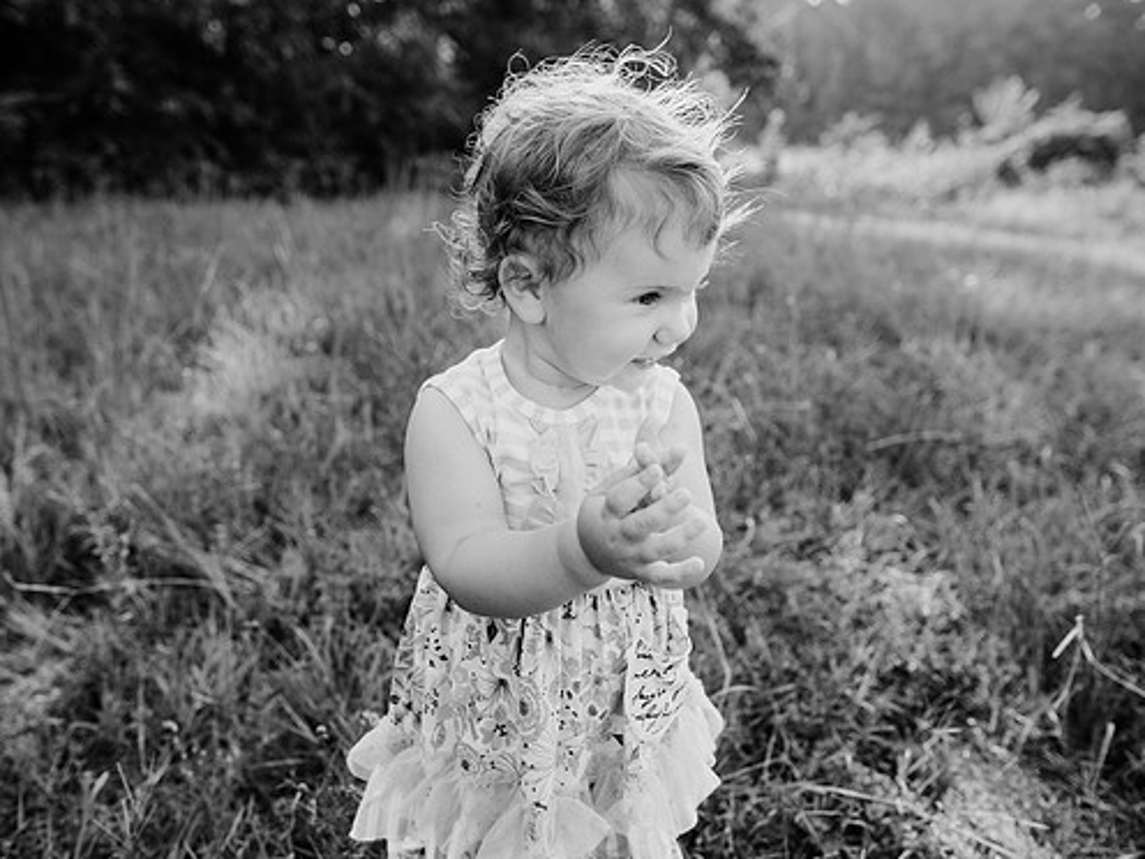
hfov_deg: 65.3
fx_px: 893
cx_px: 570
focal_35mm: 27
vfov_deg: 51.3
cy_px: 417
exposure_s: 1/640
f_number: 3.5
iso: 200
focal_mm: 24
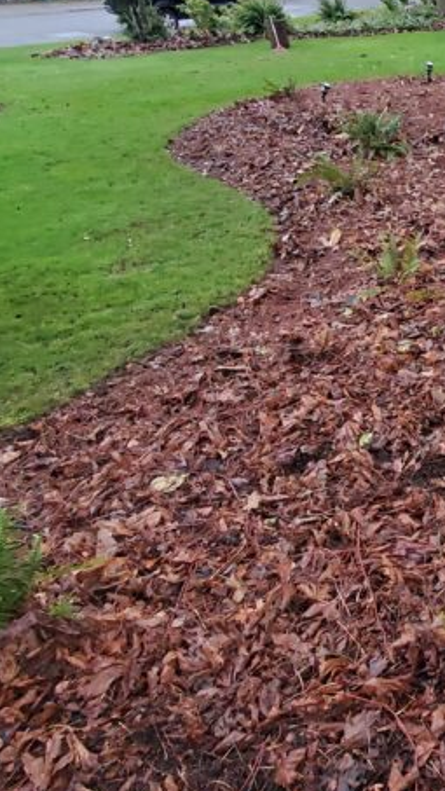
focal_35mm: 32
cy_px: 396
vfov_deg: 61.0
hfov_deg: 29.7
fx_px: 671
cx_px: 572
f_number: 2.2
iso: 320
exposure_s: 1/60
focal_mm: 1.8
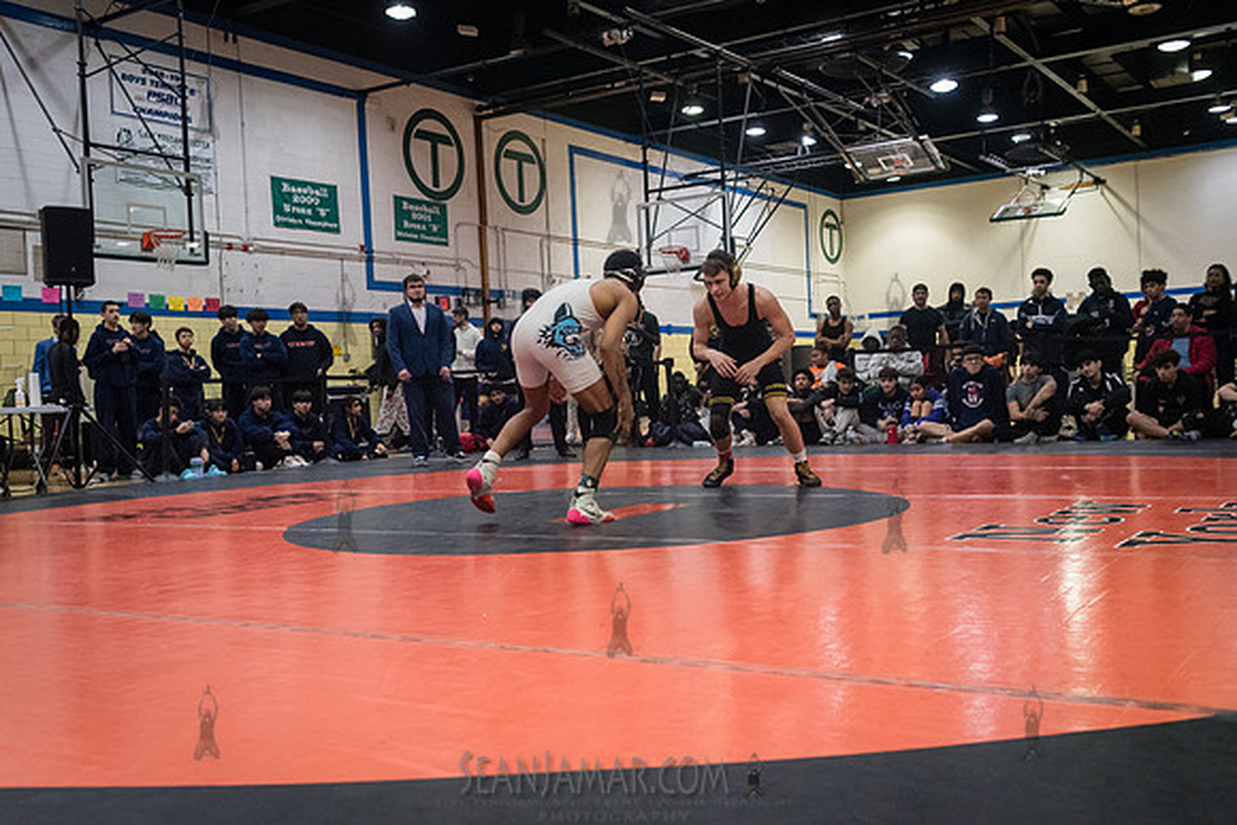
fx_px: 1203
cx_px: 618
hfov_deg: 54.4
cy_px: 412
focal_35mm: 35
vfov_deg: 37.9
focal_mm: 35
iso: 8000
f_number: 4
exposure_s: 1/400
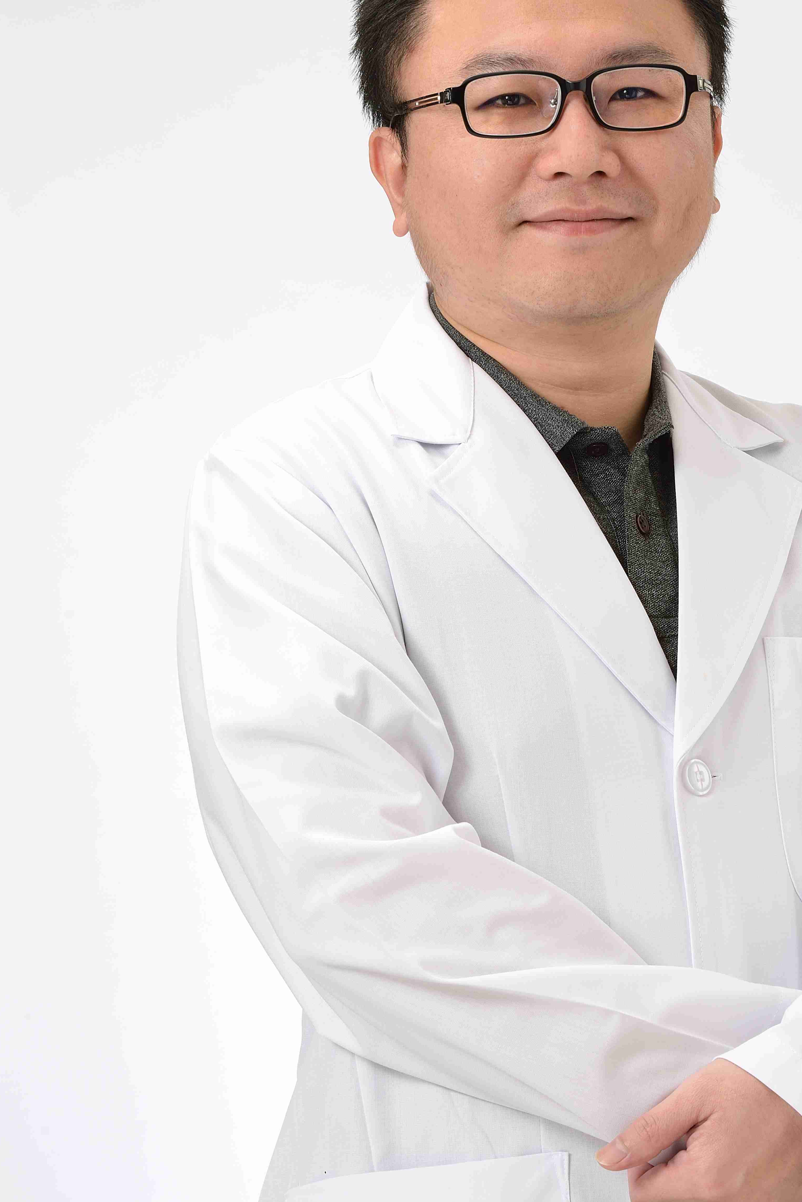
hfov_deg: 9.5
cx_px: 576
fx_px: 4808
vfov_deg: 14.2
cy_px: 694
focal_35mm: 144
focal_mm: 90
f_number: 11
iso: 125
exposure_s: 1/125
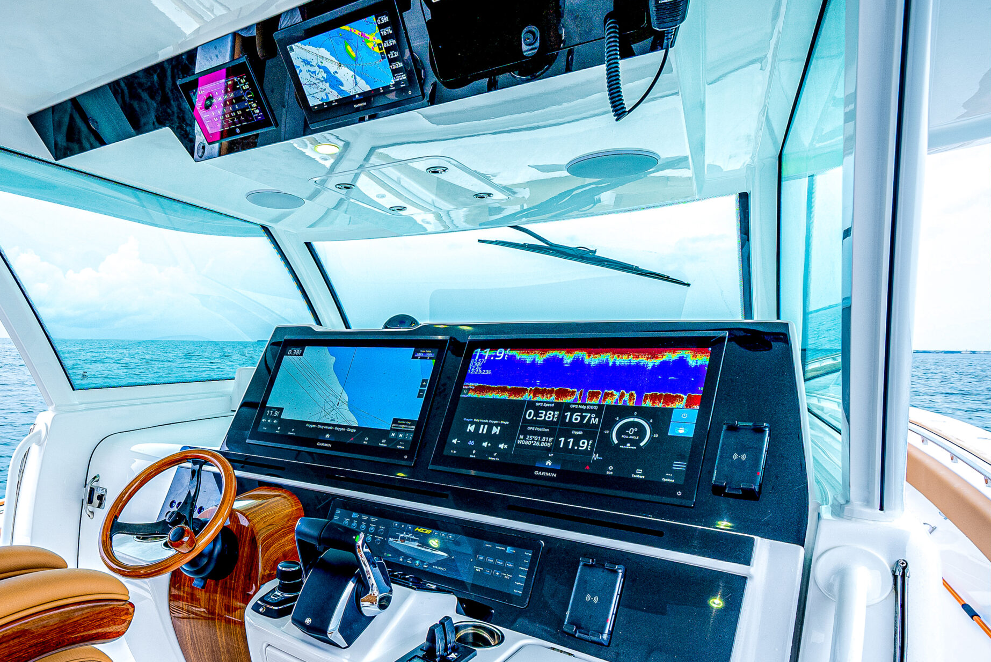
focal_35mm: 43
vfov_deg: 31.0
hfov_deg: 44.5
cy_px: 438
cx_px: 305
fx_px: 1184
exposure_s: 1/60
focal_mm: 31
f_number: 10
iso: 250
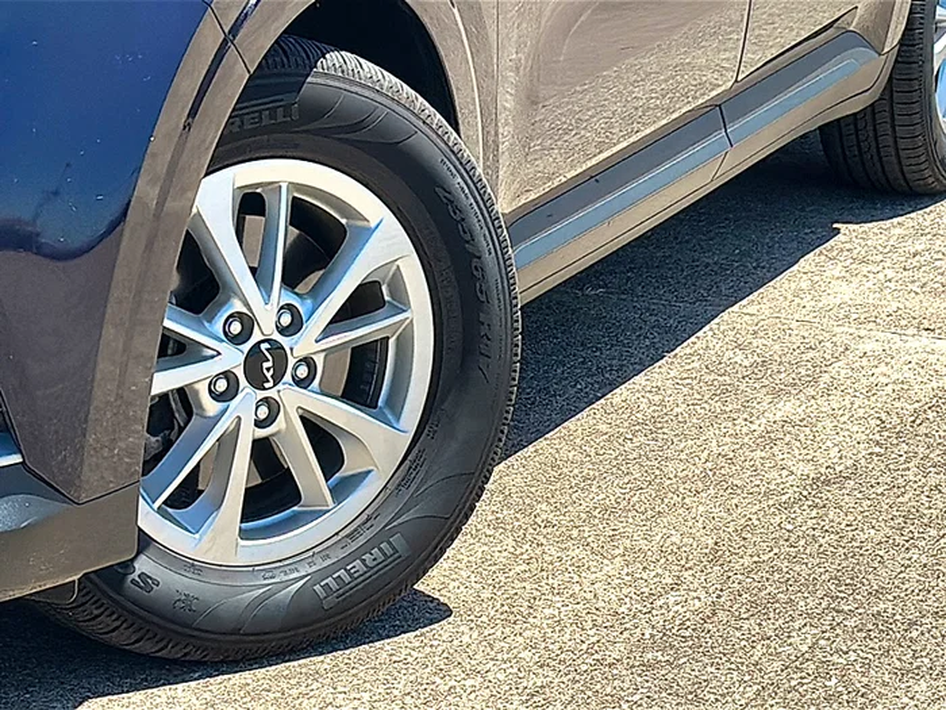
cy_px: 355
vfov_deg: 14.8
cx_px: 473
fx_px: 2733
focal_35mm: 100
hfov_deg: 19.6
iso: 64
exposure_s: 1/3623
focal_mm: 6.86
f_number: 1.78
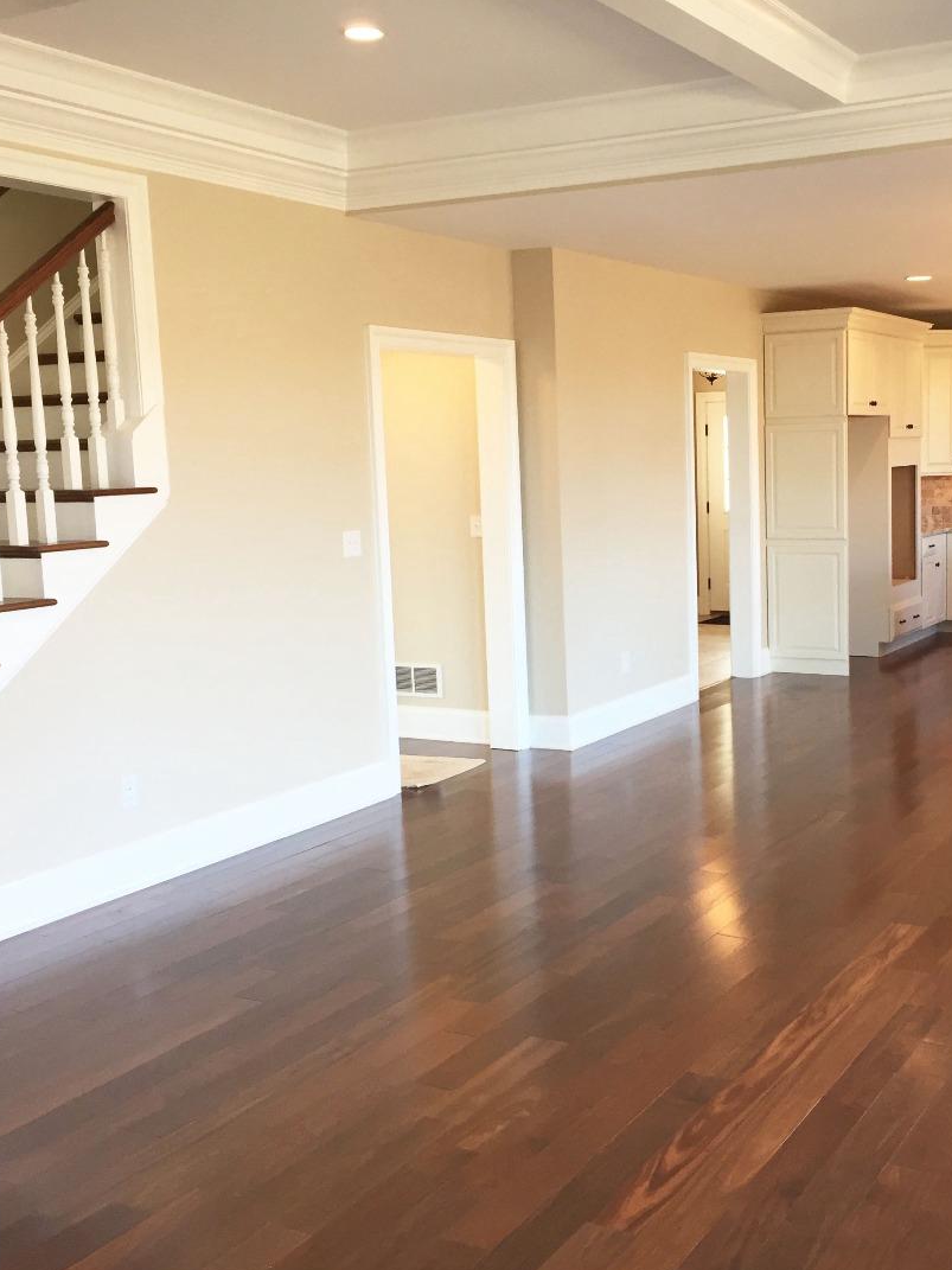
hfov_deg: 36.4
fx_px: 1430
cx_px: 645
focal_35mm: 39
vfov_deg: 47.9
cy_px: 637
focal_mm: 4.15
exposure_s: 1/30
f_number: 2.2
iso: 32
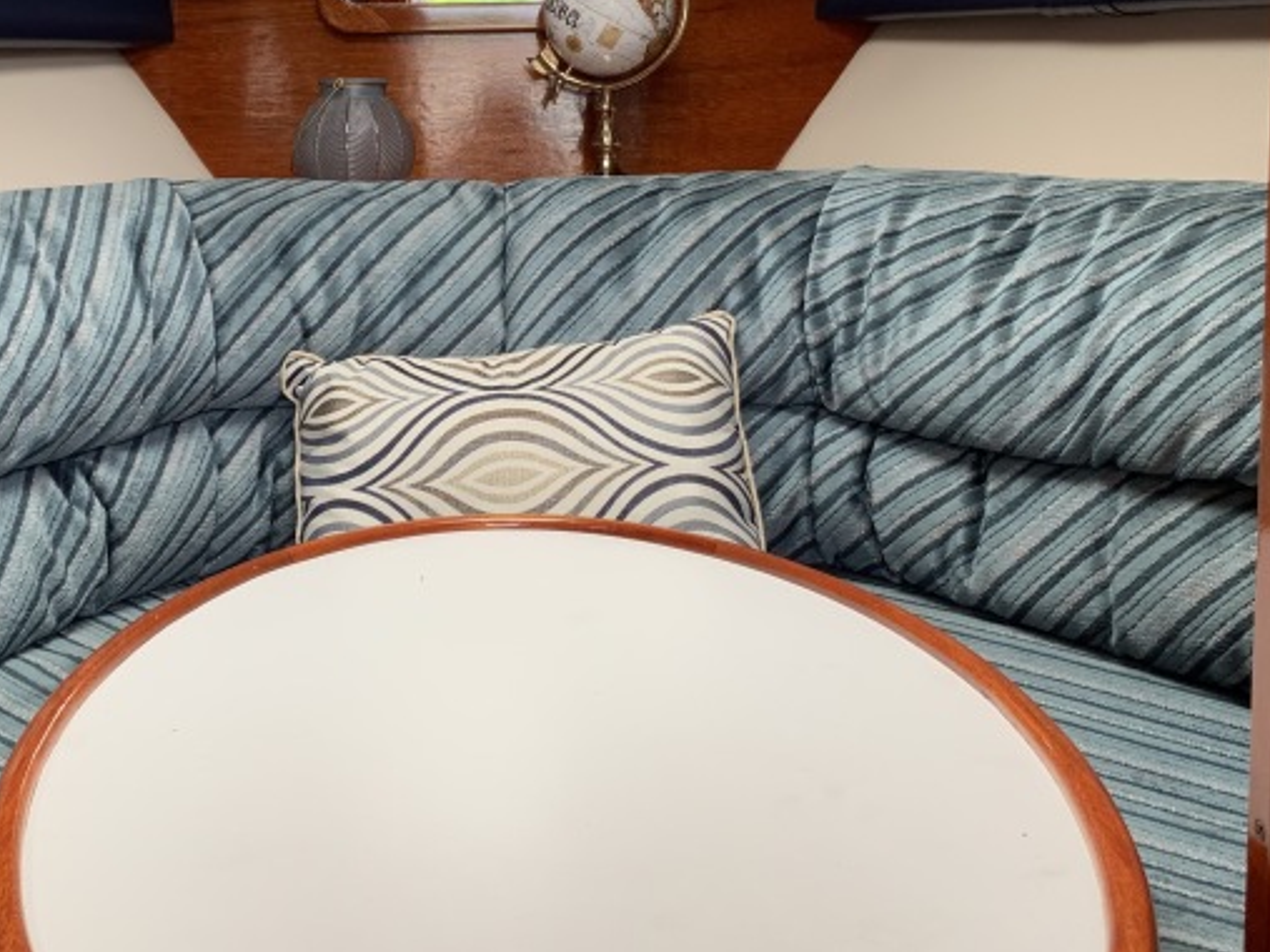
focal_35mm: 41
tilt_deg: -5.6
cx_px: 453
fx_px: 1504
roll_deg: -0.1
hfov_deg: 45.3
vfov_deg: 34.6
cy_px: 268
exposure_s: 1/121
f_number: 1.8
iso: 64
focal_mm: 4.25
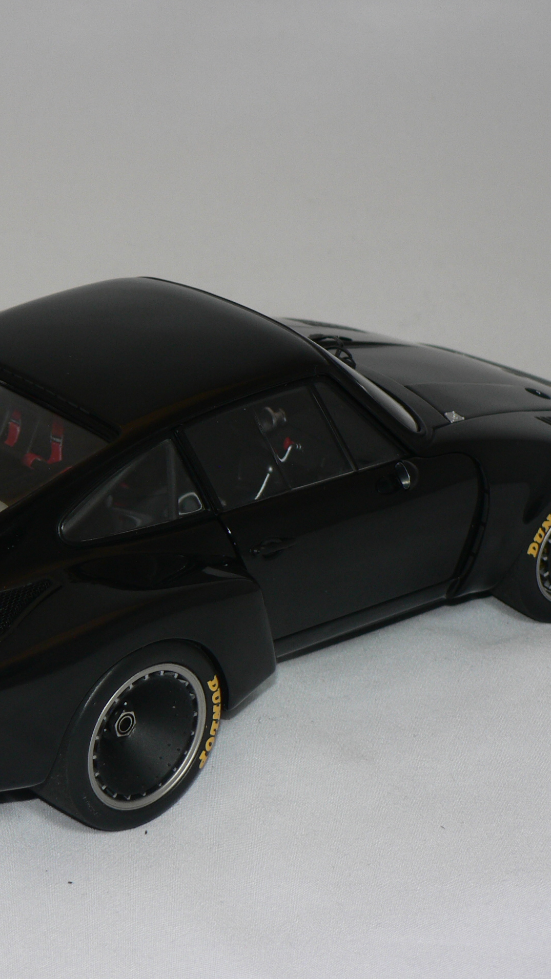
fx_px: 2805
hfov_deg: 11.2
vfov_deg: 19.8
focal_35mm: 108
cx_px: 92
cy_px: 491
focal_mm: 12.4
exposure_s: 1/60
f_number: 3.2
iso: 80
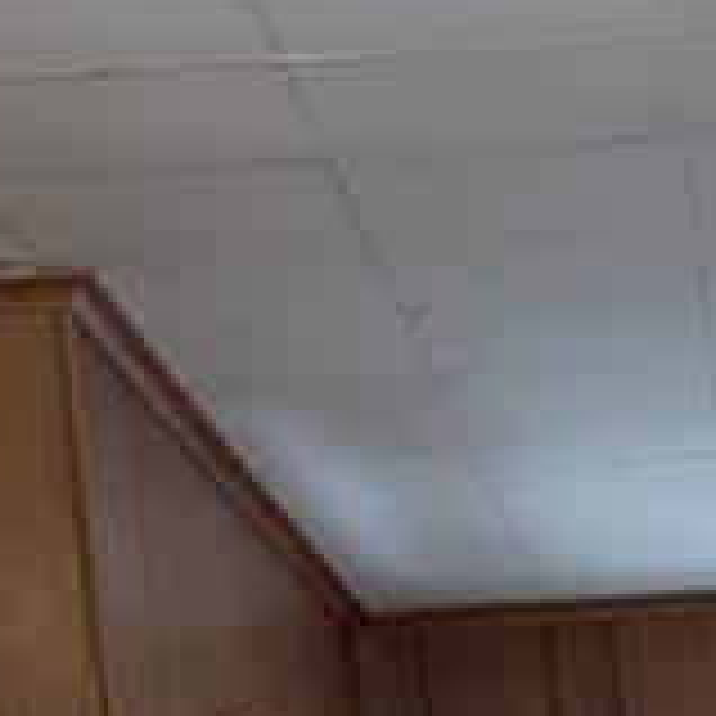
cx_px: 1018
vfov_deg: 9.4
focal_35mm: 160
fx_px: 3744
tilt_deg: -12.6
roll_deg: +4.5
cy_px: 1887
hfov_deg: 10.6
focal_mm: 6.76
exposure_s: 1/60
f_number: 1.78
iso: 500
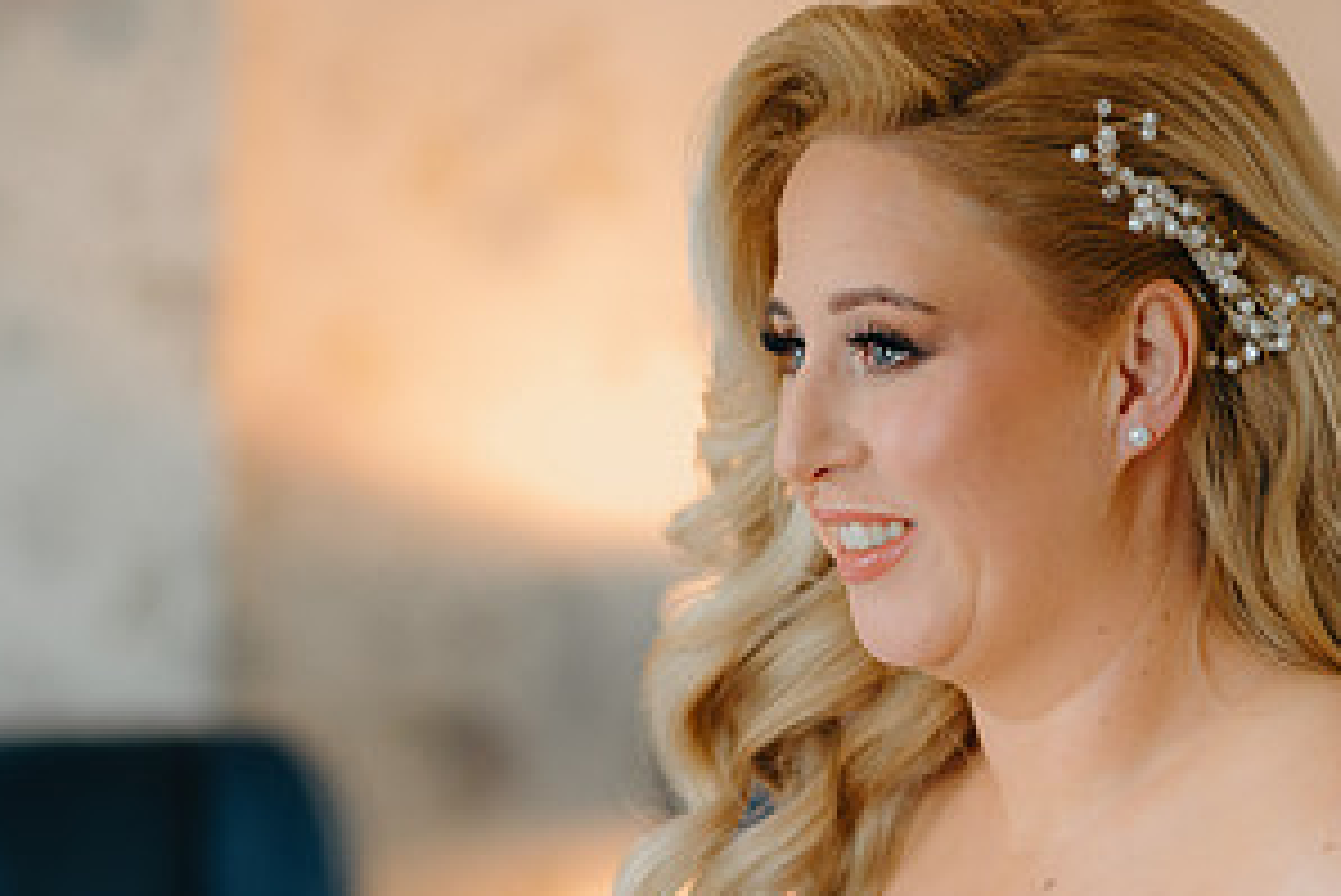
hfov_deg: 11.2
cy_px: 681
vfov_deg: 7.5
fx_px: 6820
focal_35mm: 183
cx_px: 635
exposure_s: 1/200
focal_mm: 85
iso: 1000
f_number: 2
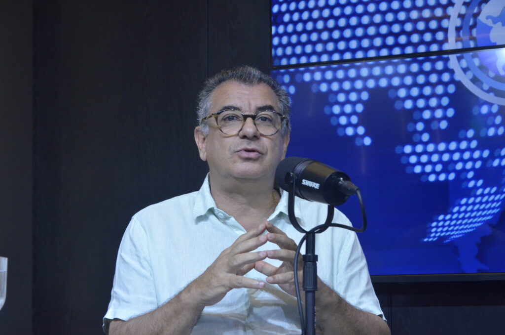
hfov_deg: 23.4
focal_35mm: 87
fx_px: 1218
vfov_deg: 15.6
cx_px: 252
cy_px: 168
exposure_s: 1/160
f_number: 7.1
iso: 2500
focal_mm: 58
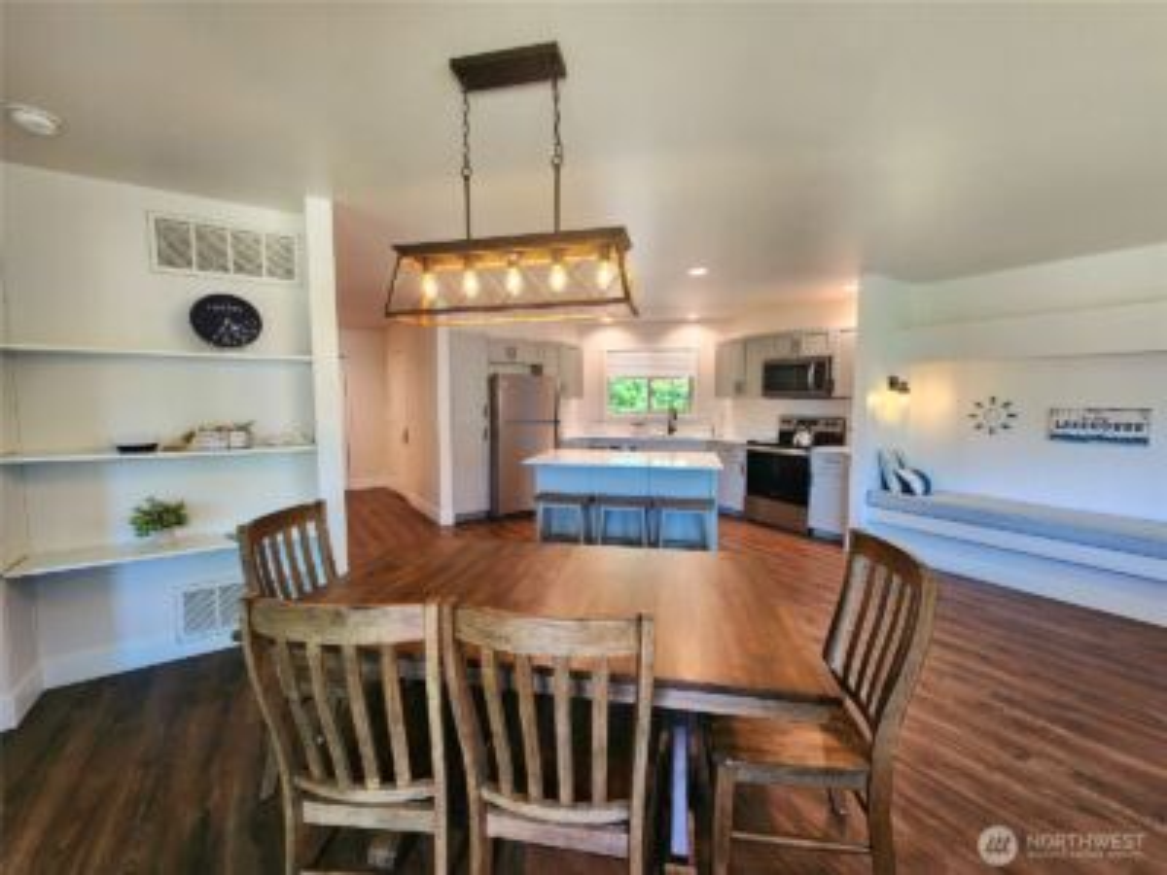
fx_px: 438
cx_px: 584
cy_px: 438
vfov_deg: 89.9
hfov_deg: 106.2
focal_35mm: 13
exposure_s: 1/60.2
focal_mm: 2.2
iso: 200
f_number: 2.2
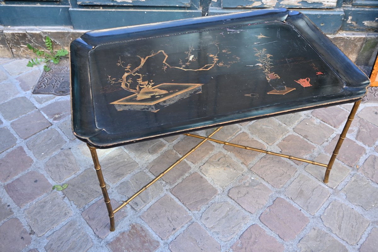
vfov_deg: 40.8
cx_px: 189
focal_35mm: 32
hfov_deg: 58.3
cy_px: 126
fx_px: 339
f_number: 3.5
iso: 450
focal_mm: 21.5
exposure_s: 1/125
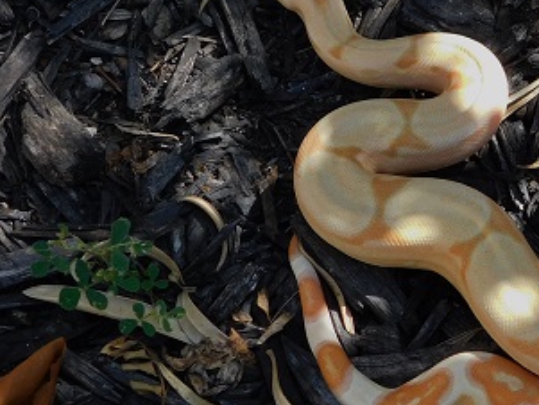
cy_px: 188
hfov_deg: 19.2
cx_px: 587
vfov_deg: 15.1
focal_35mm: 98
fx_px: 1527
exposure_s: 1/320
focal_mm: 7.1
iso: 125
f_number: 3.6
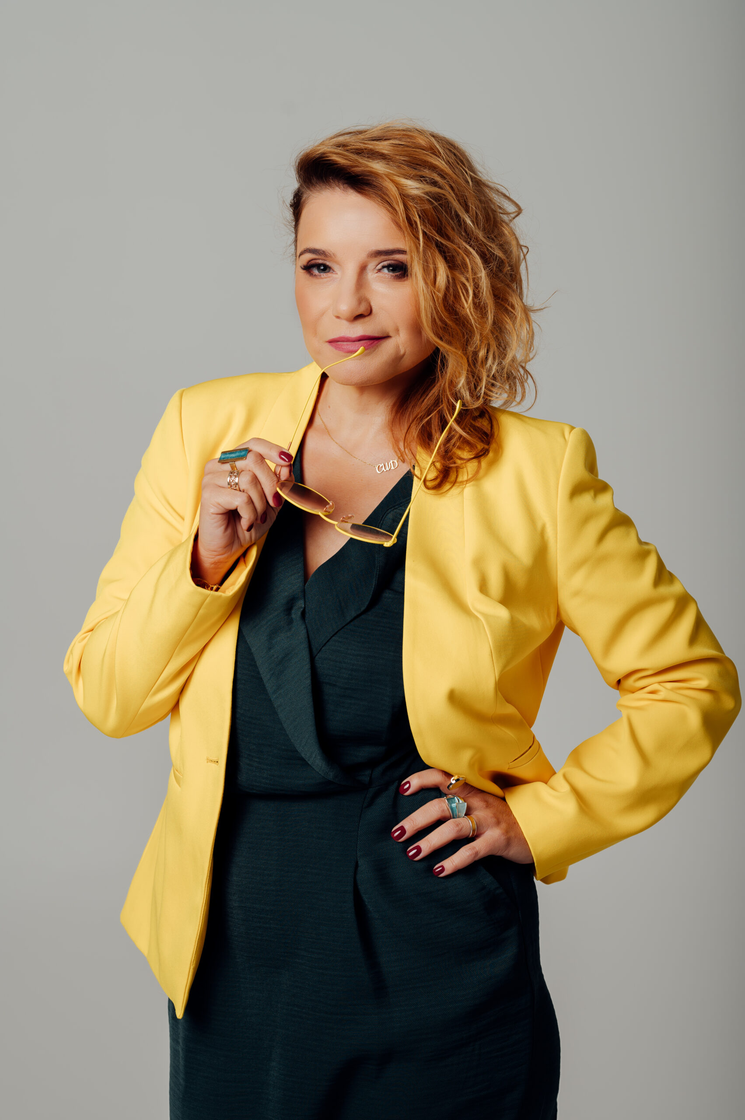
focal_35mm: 135
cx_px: 372
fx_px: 4197
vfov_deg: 15.2
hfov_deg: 10.1
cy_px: 560
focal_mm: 135
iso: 100
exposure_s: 1/200
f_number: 5.6
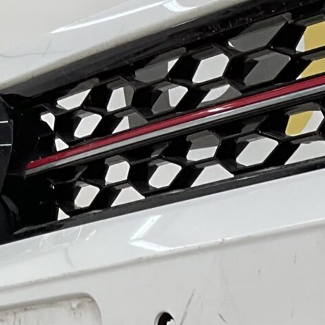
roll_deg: +0.5
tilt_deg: -3.1
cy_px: 547
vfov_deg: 11.7
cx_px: 514
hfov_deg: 11.8
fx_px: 1487
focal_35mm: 140
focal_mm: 3
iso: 16
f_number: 1.8
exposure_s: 1/122
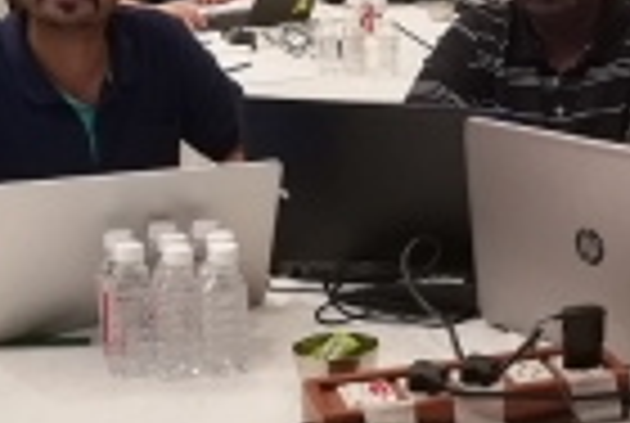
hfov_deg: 24.3
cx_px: 716
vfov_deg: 17.7
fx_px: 1350
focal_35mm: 77
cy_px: 94
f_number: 2.2
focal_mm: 3.83
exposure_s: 1/20
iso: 500
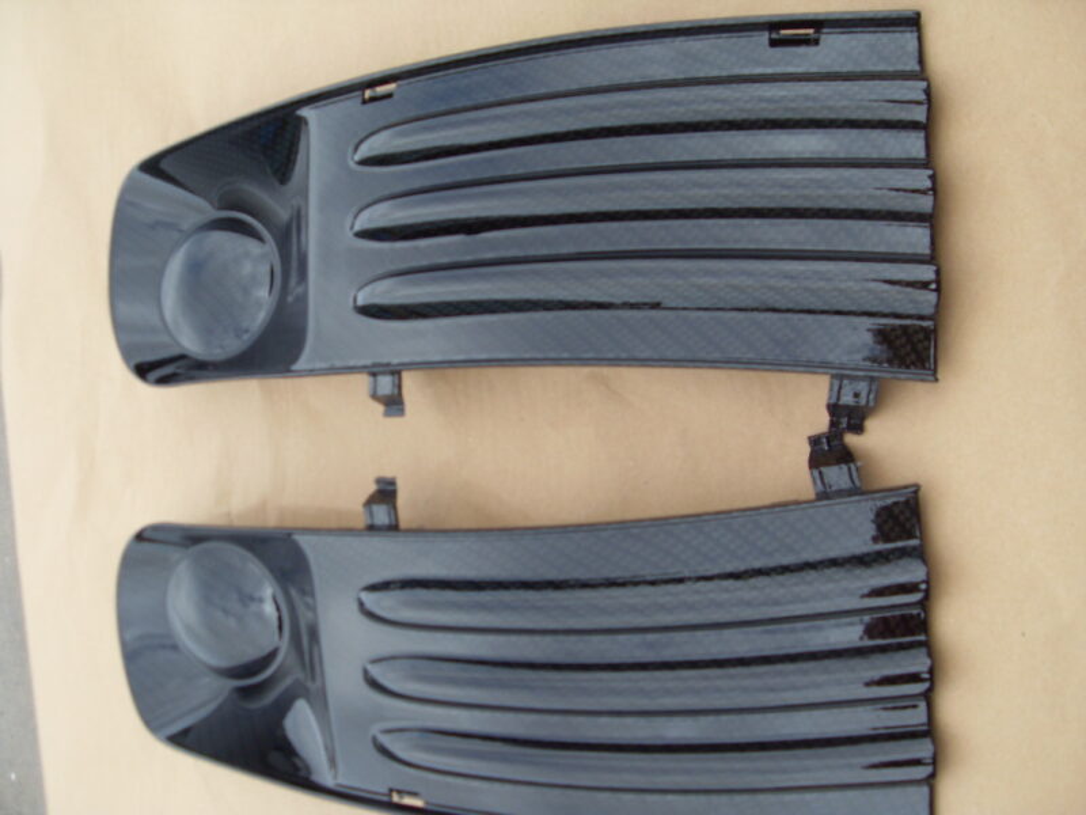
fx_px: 1098
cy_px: 408
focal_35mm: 35
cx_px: 543
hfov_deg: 52.6
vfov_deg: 40.7
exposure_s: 1/90
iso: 80
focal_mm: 6.3
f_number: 7
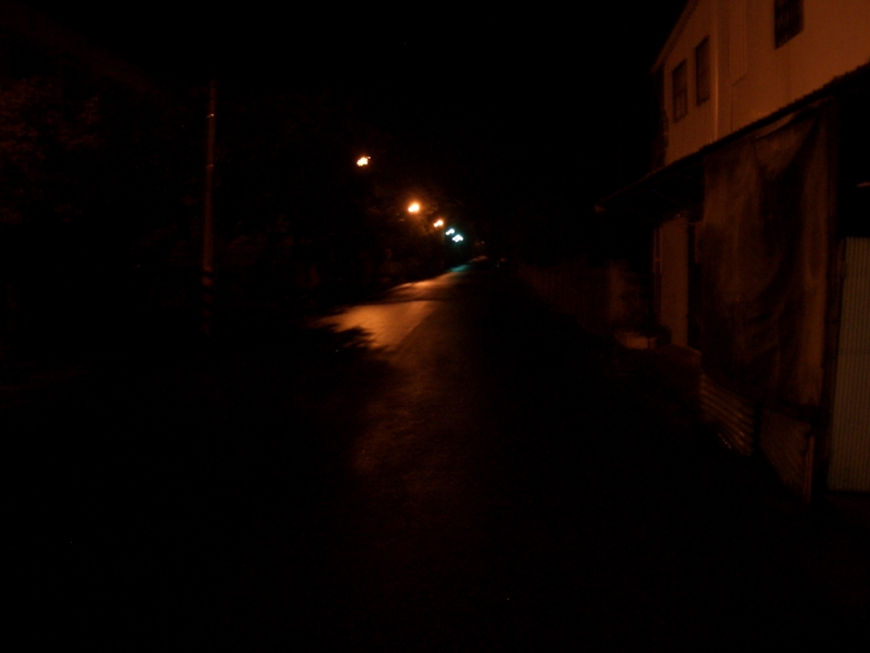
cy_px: 326
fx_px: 880
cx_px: 435
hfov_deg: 52.6
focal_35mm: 35
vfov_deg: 40.7
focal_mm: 5.8
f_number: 2.6
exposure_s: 1/8
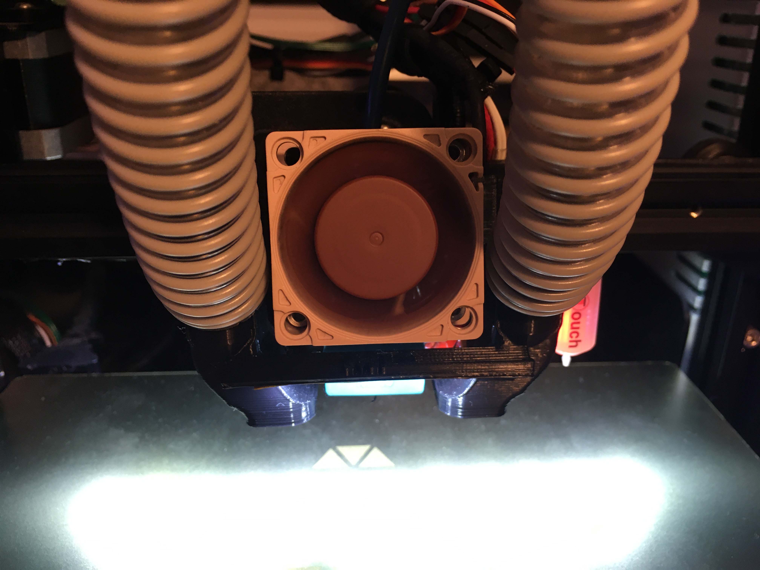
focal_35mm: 29
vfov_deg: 48.2
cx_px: 380
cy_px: 285
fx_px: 637
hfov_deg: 61.7
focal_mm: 4.15
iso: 100
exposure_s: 1/33
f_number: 2.2
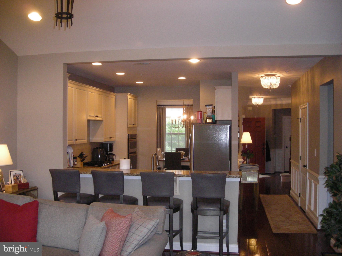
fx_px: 375
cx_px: 171
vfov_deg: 37.7
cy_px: 128
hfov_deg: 49.0
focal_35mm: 38
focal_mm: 6.3
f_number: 3.2
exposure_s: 1/60
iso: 268
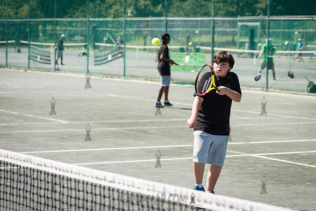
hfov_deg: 18.2
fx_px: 983
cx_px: 192
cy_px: 128
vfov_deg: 12.2
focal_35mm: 112
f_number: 4.5
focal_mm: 92
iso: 125
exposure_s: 1/800
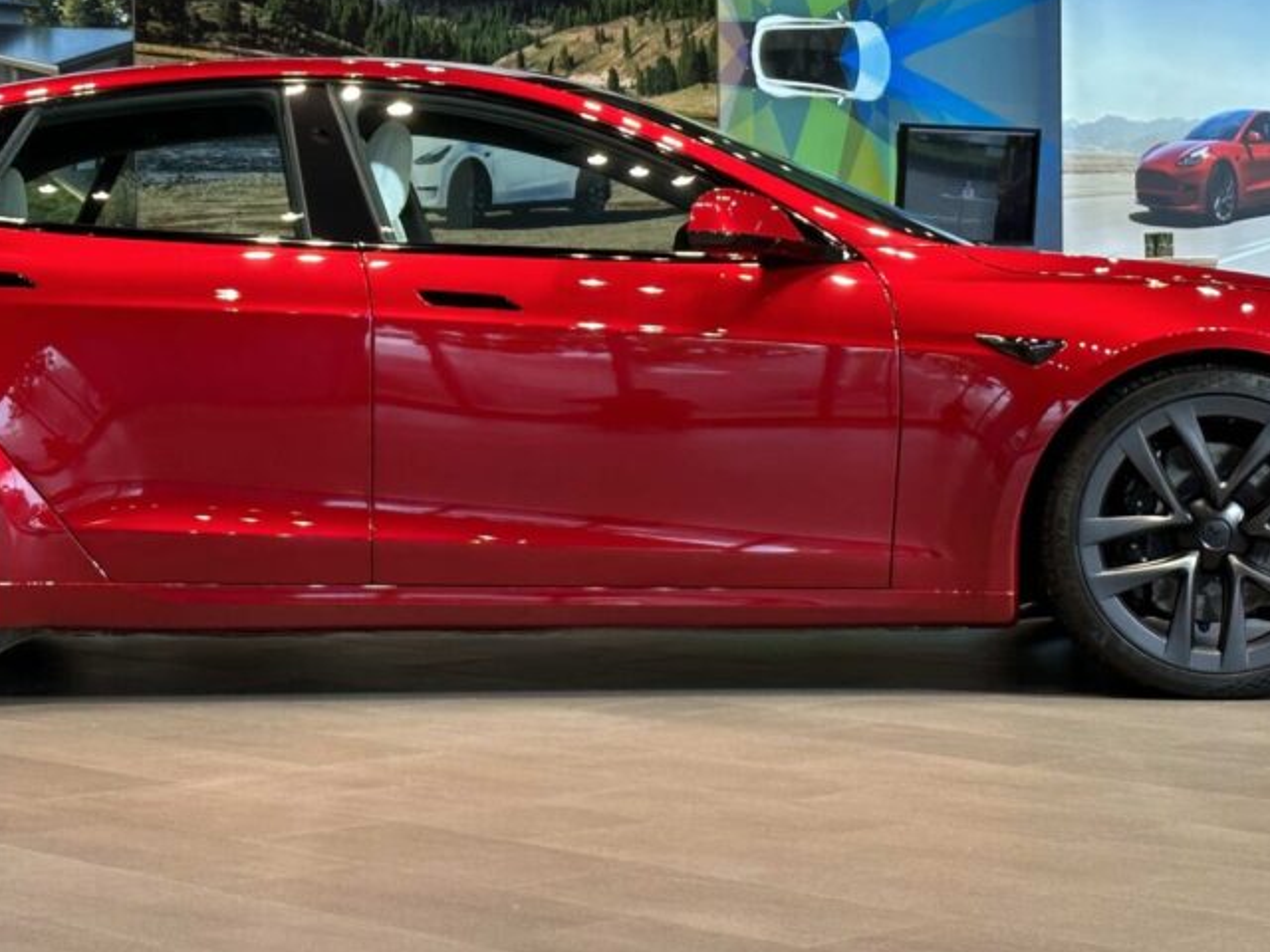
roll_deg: +0.5
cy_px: 391
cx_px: 476
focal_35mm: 90
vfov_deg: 16.4
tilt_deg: -1.3
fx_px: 3302
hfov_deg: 21.7
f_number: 1.78
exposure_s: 1/61
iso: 50
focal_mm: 6.86
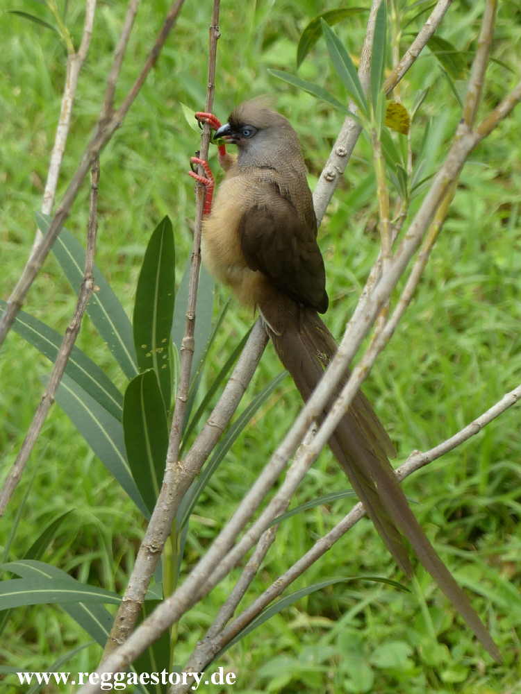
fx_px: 4034
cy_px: 347
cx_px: 260
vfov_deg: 9.8
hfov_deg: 7.4
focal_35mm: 201
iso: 100
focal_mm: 36.2
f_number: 3.2
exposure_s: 1/125
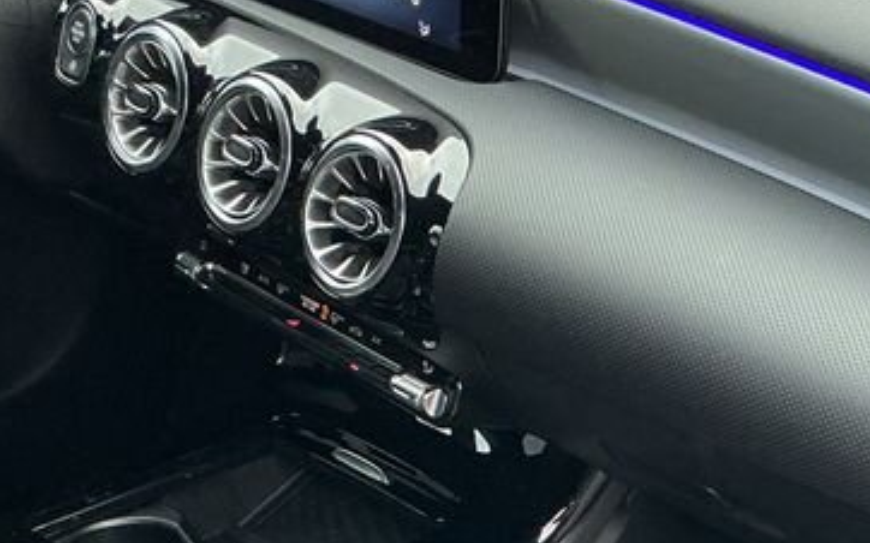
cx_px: 666
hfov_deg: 23.5
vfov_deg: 14.6
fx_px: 2062
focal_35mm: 87
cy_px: 601
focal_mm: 3
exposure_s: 1/60
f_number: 1.8
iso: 160
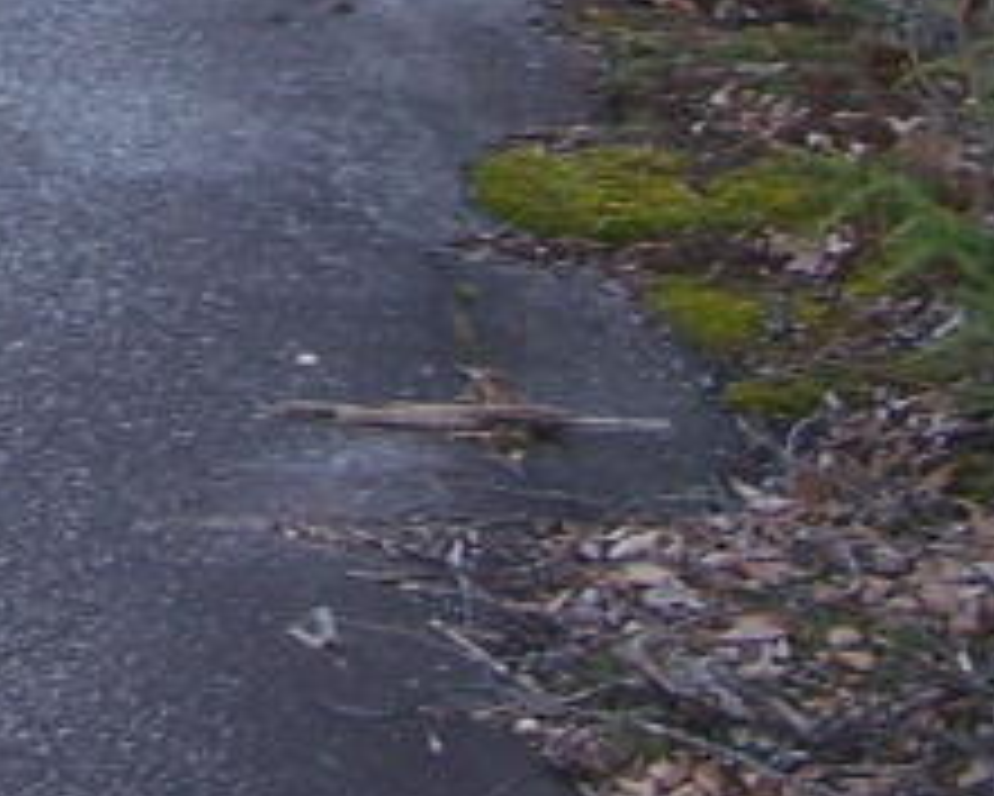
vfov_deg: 8.5
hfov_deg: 10.8
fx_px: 5062
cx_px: -481
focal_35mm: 172
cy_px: -769
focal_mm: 6.3
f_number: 2.8
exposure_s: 1/100
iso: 80
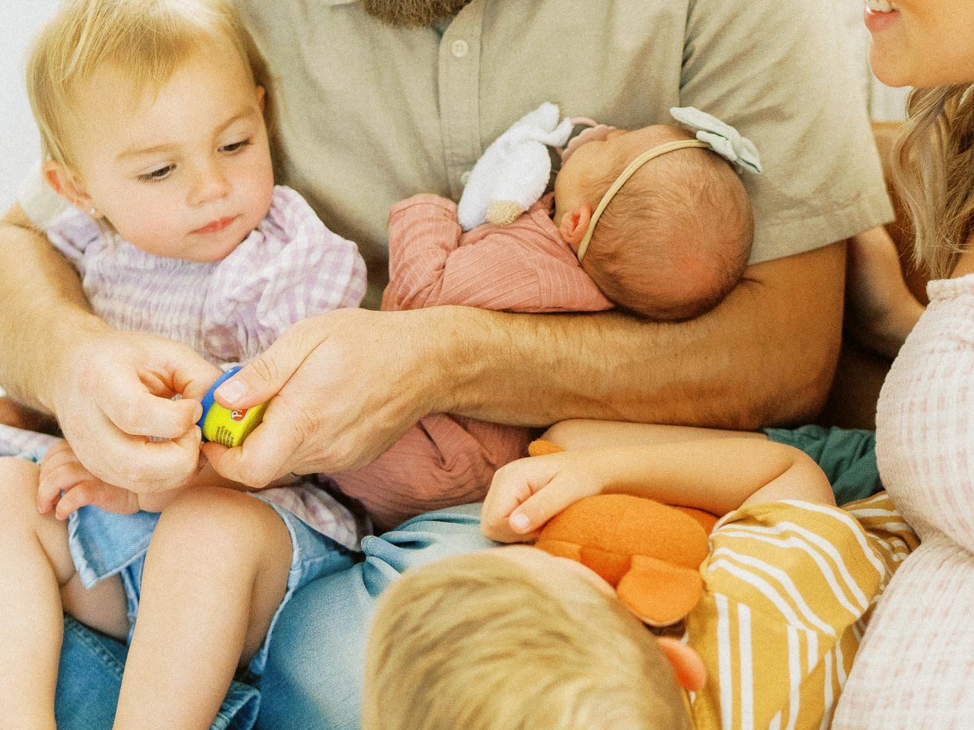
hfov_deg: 30.1
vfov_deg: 22.9
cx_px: 611
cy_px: 328
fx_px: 1801
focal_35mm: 64
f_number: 2
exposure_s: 1/1250
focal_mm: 35
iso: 1000
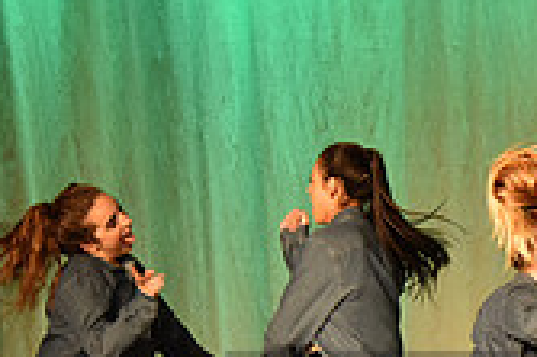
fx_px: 5692
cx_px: 576
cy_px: 436
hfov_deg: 5.4
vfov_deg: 3.6
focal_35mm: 382
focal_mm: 110
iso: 2000
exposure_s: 1/200
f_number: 4
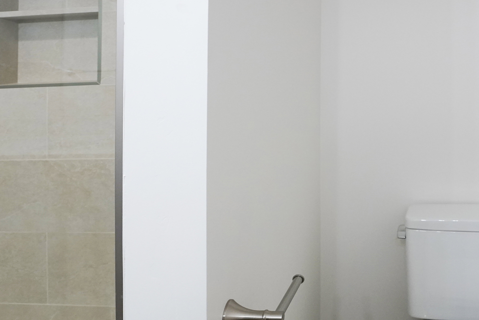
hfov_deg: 53.9
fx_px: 466
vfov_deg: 34.3
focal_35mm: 35
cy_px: 323
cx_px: 296
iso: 1000
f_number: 4.5
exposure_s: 1/200
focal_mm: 16
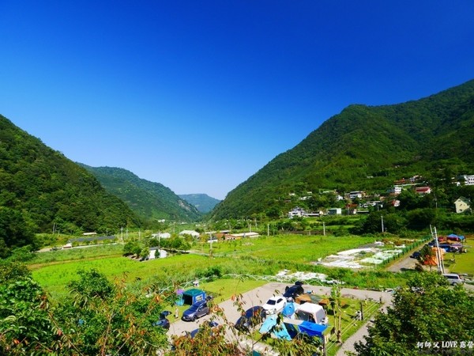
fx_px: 246
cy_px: 178
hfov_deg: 87.8
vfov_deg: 71.6
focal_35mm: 18
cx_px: 237
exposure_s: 1/200
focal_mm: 9
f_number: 5.6
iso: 200
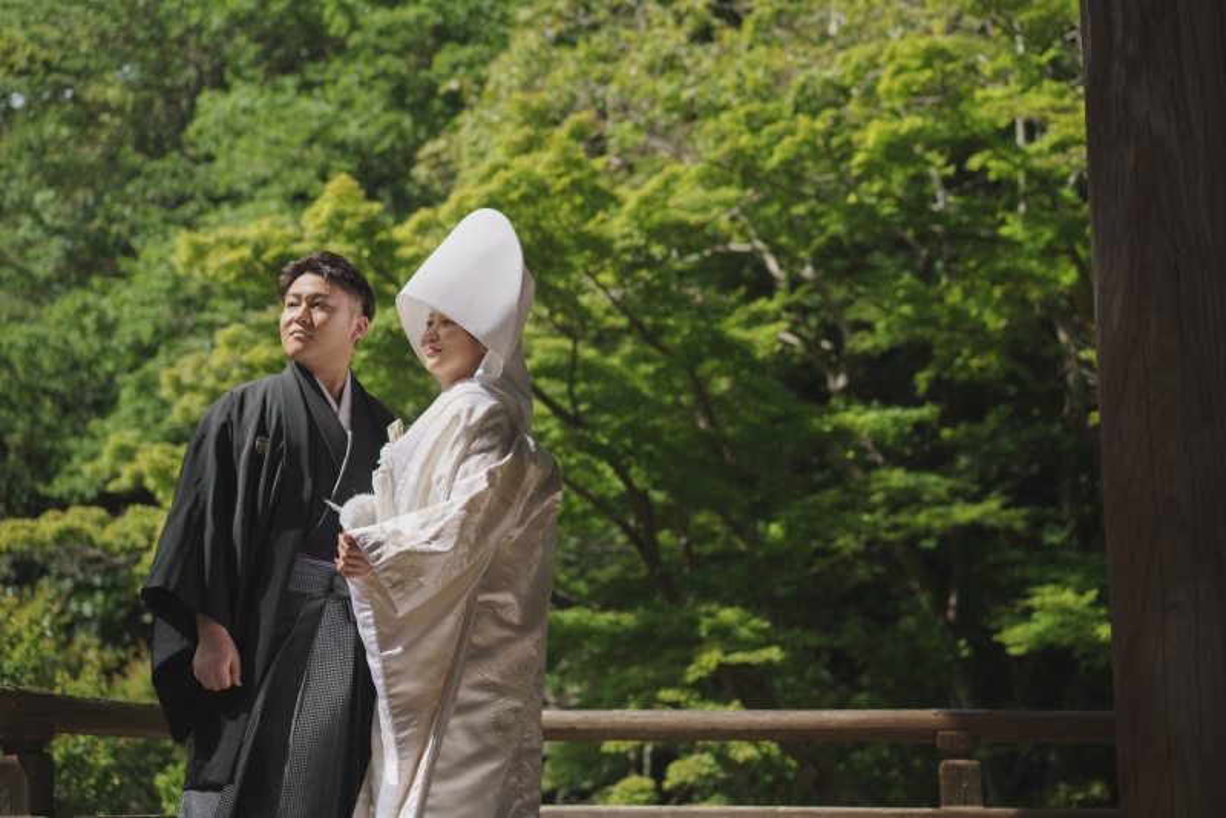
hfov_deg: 36.2
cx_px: 613
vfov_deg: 24.6
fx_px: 1874
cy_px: 409
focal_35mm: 55
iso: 100
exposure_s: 1/2500
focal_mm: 55
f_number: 2.8
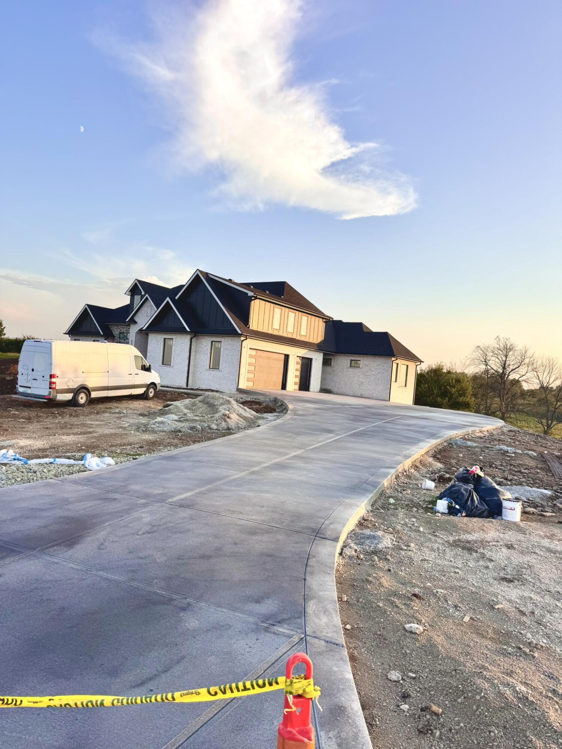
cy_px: 374
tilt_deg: -0.2
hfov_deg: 56.8
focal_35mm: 24
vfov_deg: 71.6
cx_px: 281
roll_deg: -5.4
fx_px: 520
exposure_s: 1/1767
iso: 80
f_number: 1.78
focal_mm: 6.76
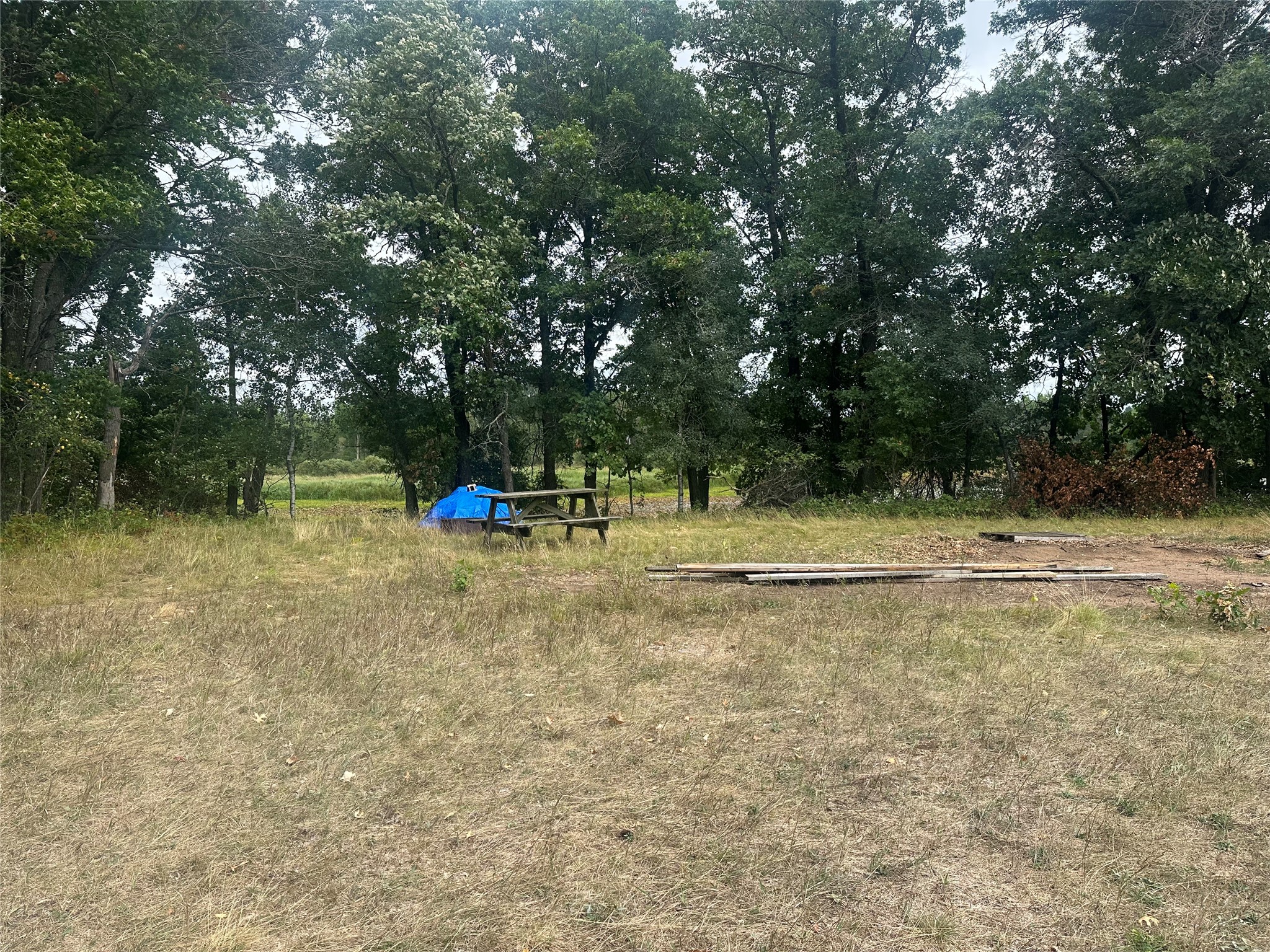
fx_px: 881
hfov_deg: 71.6
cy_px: 476
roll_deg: +1.7
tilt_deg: -2.7
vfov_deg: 56.8
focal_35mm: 24
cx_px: 635
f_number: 1.78
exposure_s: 1/927
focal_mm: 6.86
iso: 80
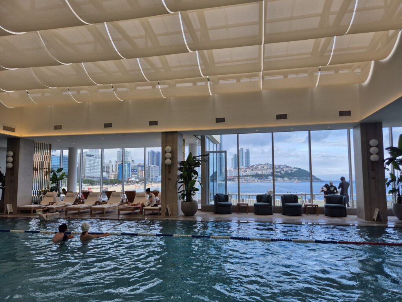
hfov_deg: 73.9
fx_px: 267
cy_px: 151
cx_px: 201
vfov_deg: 58.9
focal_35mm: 23
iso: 25
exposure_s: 1/558
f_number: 1.8
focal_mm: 5.4
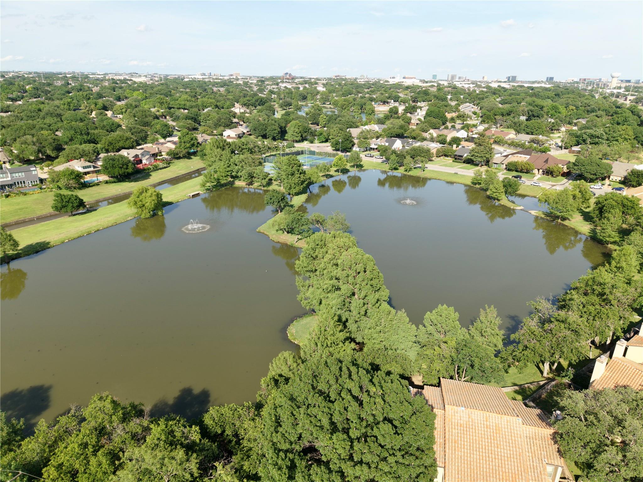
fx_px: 446
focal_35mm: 24
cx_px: 322
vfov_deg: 56.8
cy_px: 241
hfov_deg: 71.6
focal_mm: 8.67
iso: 130
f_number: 1.8
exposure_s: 1/50
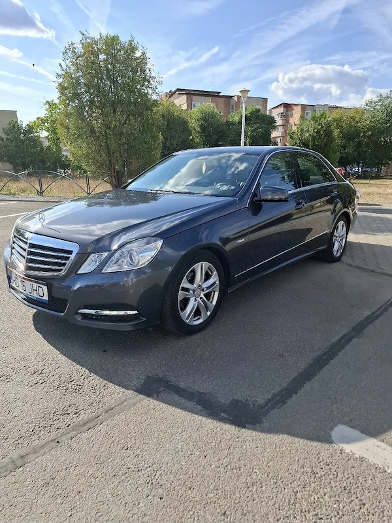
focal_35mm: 23
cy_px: 262
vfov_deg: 73.9
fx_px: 347
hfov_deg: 58.9
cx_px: 196
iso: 50
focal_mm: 5.54
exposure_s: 1/2500
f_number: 1.8
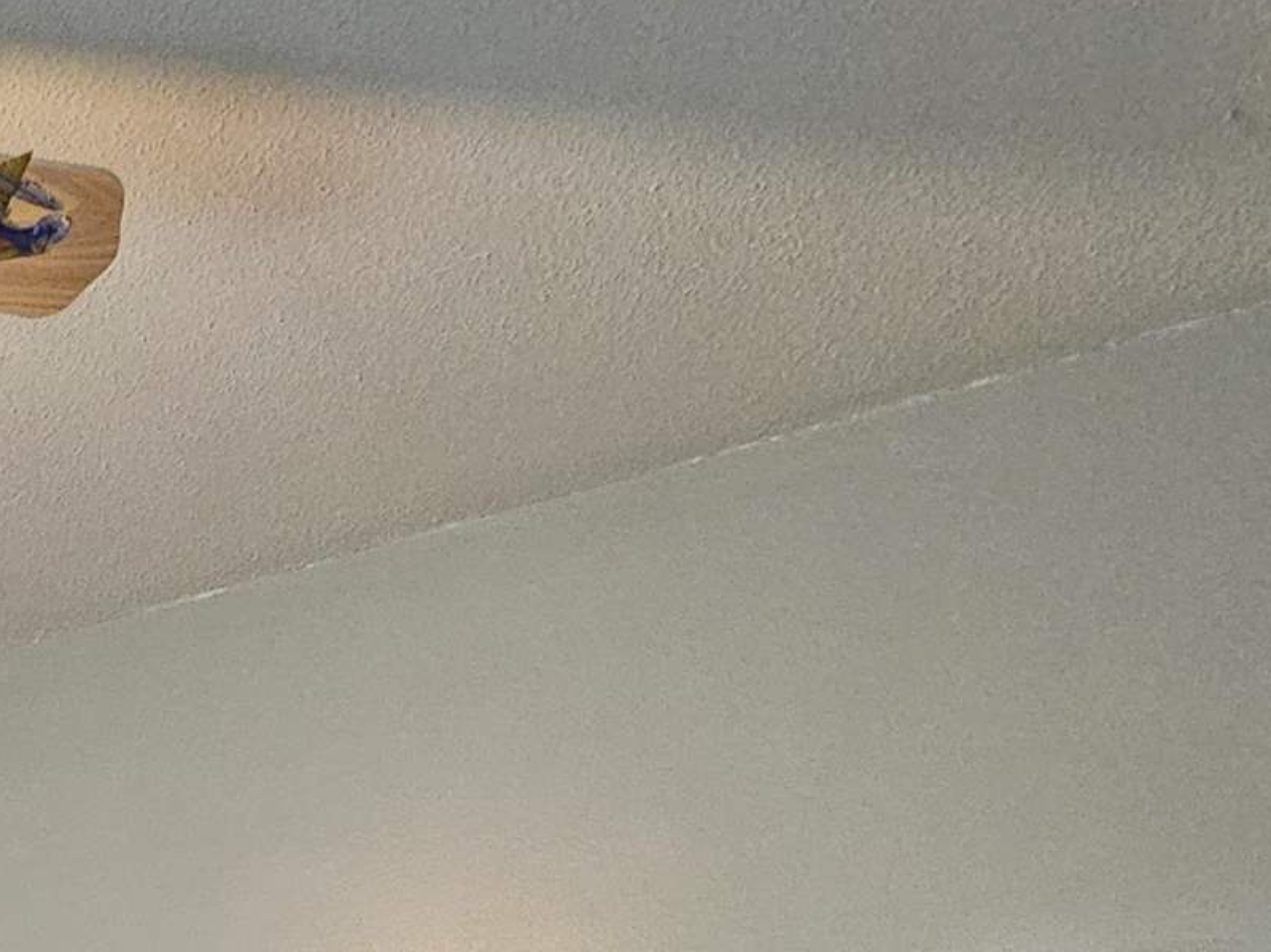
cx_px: -565
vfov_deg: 20.0
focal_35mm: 50
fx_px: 1836
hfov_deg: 27.9
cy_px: 1766
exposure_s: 1/60
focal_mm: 2.2
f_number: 2.2
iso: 400
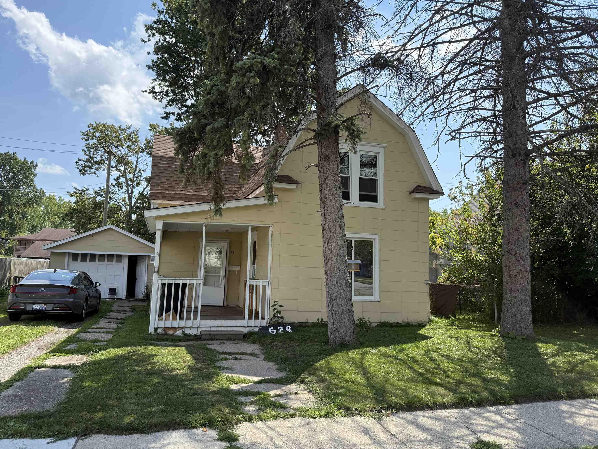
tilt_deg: +6.8
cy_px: 217
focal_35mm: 25
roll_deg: -0.2
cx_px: 289
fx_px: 432
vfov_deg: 54.9
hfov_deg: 69.4
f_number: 1.78
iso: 100
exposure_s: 1/3759
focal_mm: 6.76
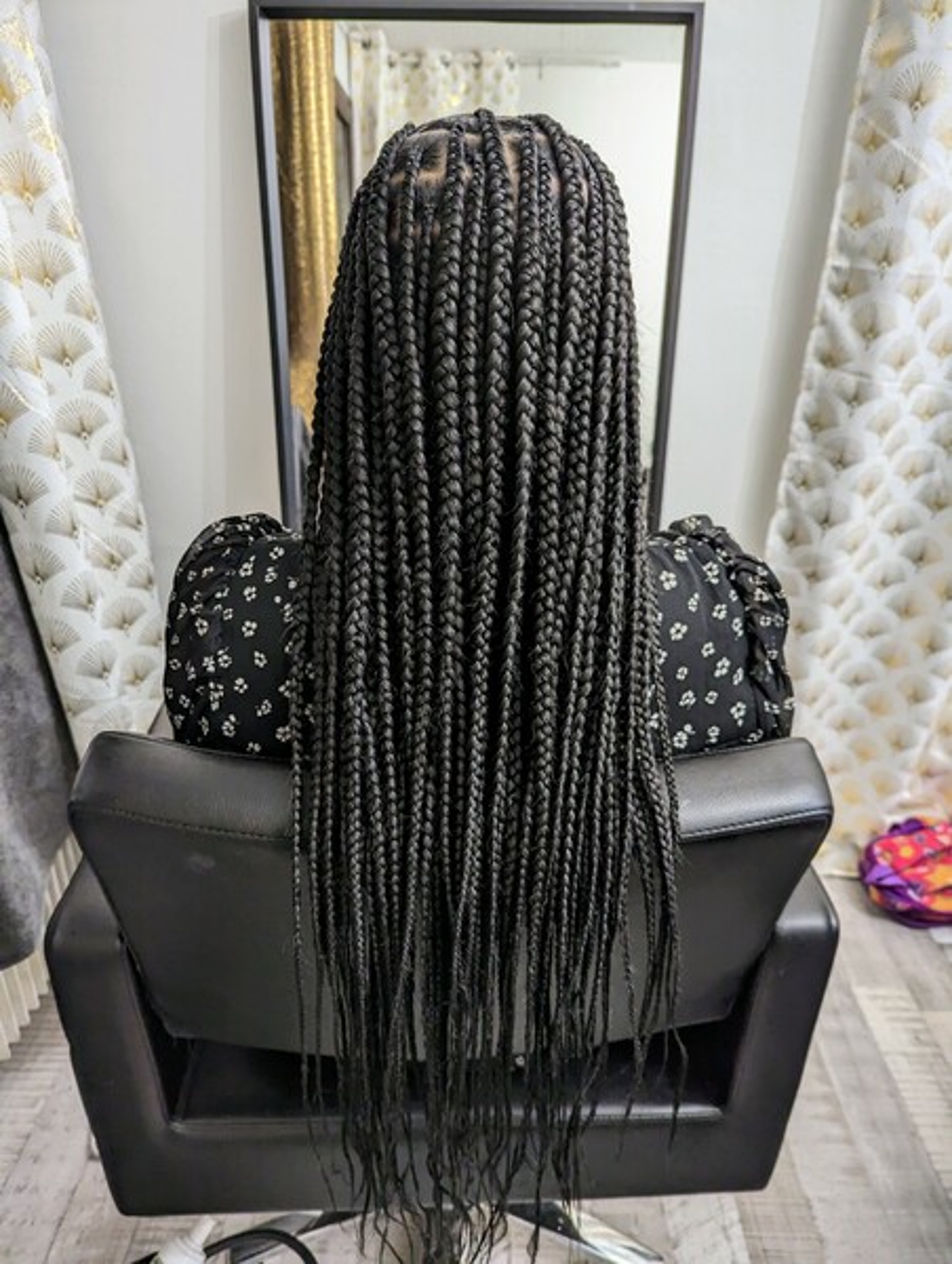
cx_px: 476
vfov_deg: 71.5
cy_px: 632
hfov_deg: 57.0
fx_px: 878
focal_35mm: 24
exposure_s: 1/25.2
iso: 880
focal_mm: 6.81
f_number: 1.85
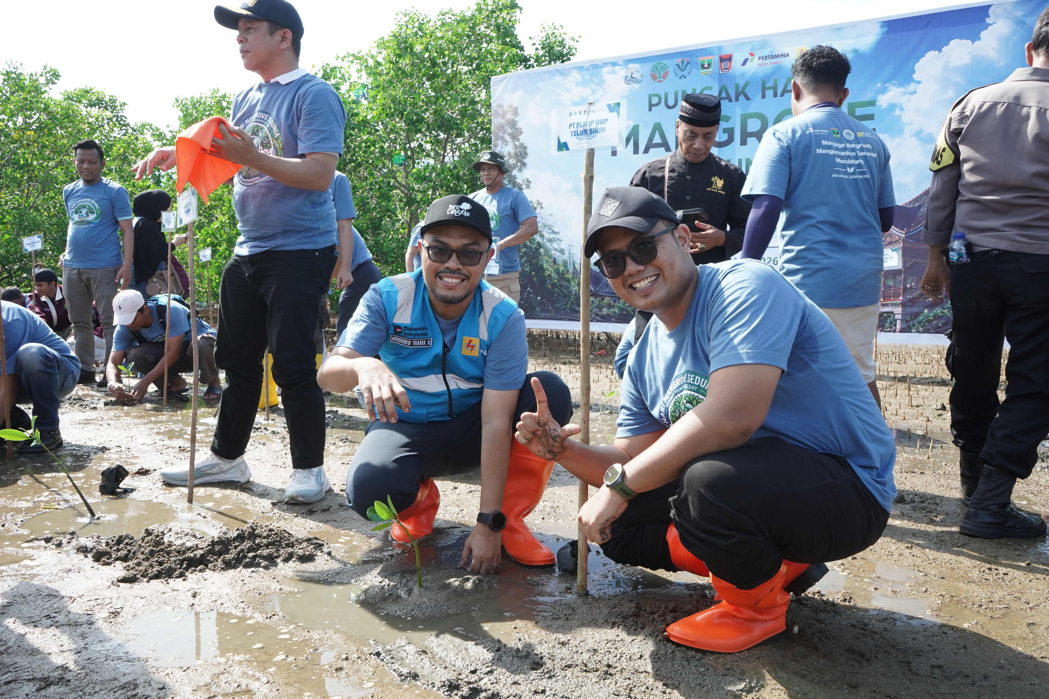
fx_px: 816
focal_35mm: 28
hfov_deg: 65.5
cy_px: 350
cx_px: 524
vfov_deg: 46.4
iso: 800
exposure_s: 1/160
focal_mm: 28
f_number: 14
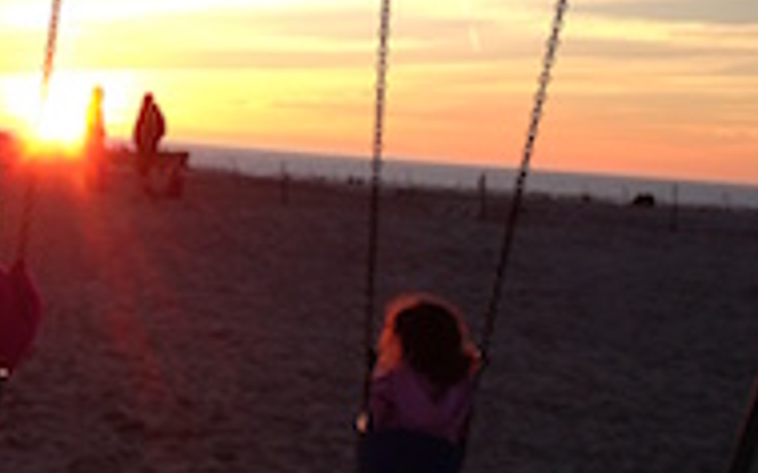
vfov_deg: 17.5
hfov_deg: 26.9
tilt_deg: -9.9
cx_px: 80
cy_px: 333
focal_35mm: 74
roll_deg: -4.6
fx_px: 1528
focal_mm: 4.12
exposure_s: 1/304
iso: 50
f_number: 2.4
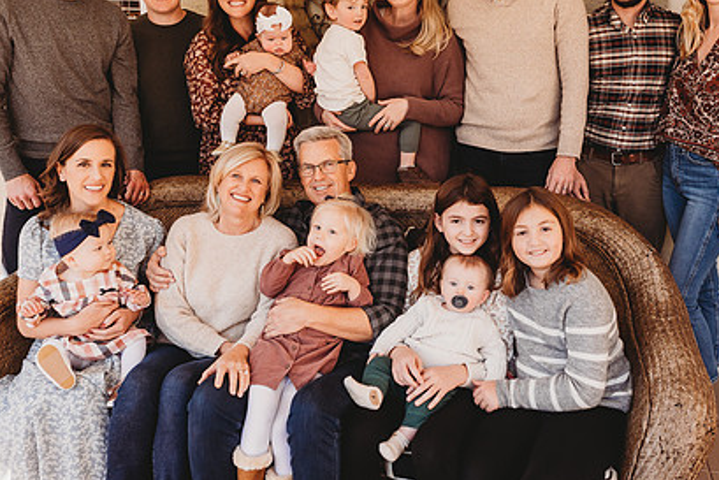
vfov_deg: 38.4
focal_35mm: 34
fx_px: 679
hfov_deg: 55.6
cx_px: 411
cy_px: 154
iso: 250
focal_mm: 24
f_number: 4.5
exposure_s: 1/200
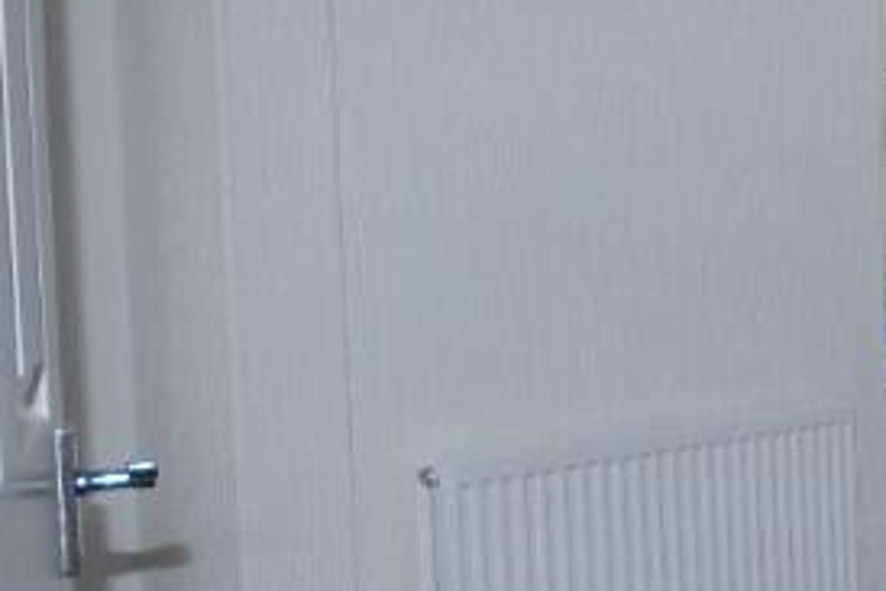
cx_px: 1374
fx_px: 1379
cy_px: 339
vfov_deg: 24.2
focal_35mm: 56
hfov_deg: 25.4
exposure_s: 1/60
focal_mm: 10
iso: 250
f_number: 4
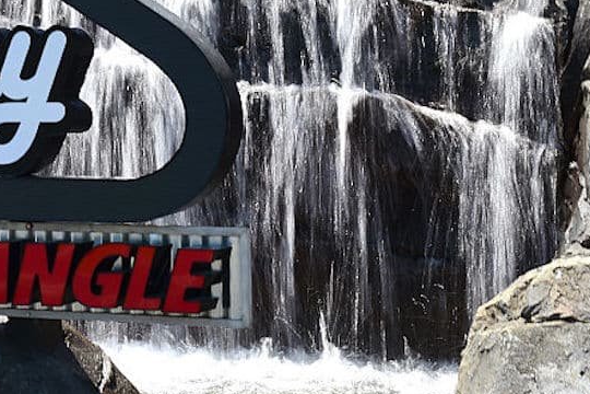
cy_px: 84
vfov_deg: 8.5
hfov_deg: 12.5
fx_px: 2655
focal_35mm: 162
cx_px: -39
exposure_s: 1/13
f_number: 22
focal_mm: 70
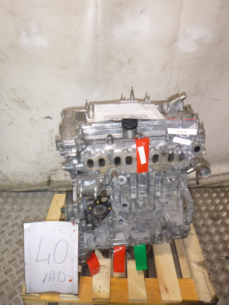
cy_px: 152
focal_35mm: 25
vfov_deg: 69.4
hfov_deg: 54.9
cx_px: 114
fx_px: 221
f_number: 3.9
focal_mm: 4.5
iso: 250
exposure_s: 1/60
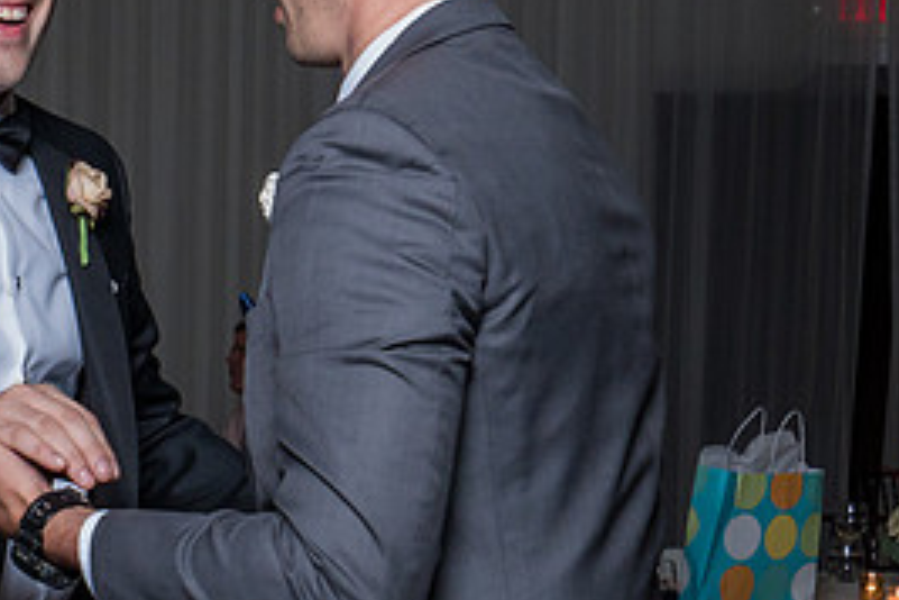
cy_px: 449
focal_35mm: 107
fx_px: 2672
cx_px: 74
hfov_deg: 18.7
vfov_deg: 12.8
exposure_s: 1/200
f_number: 5.6
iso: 2000
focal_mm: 34
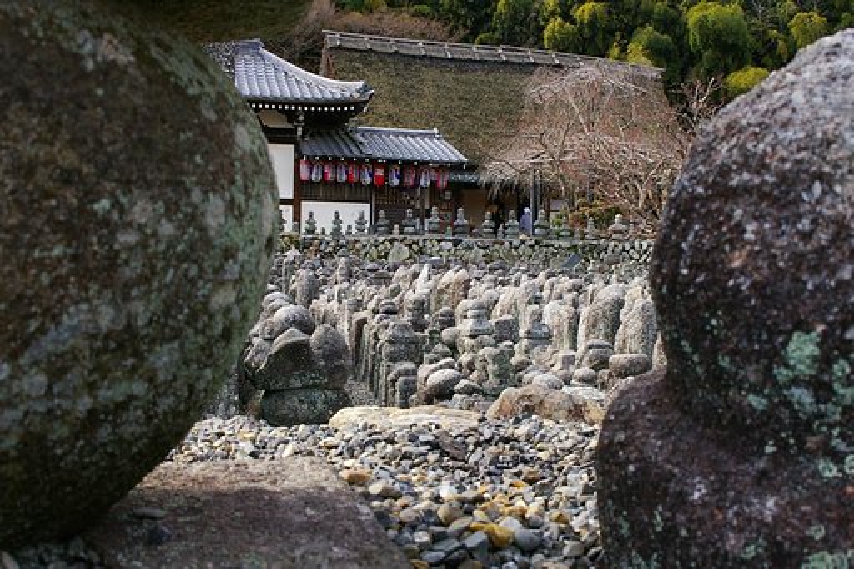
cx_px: 427
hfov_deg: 46.4
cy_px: 284
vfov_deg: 31.9
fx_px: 996
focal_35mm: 42
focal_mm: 28
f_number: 22
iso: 400
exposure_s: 1/40
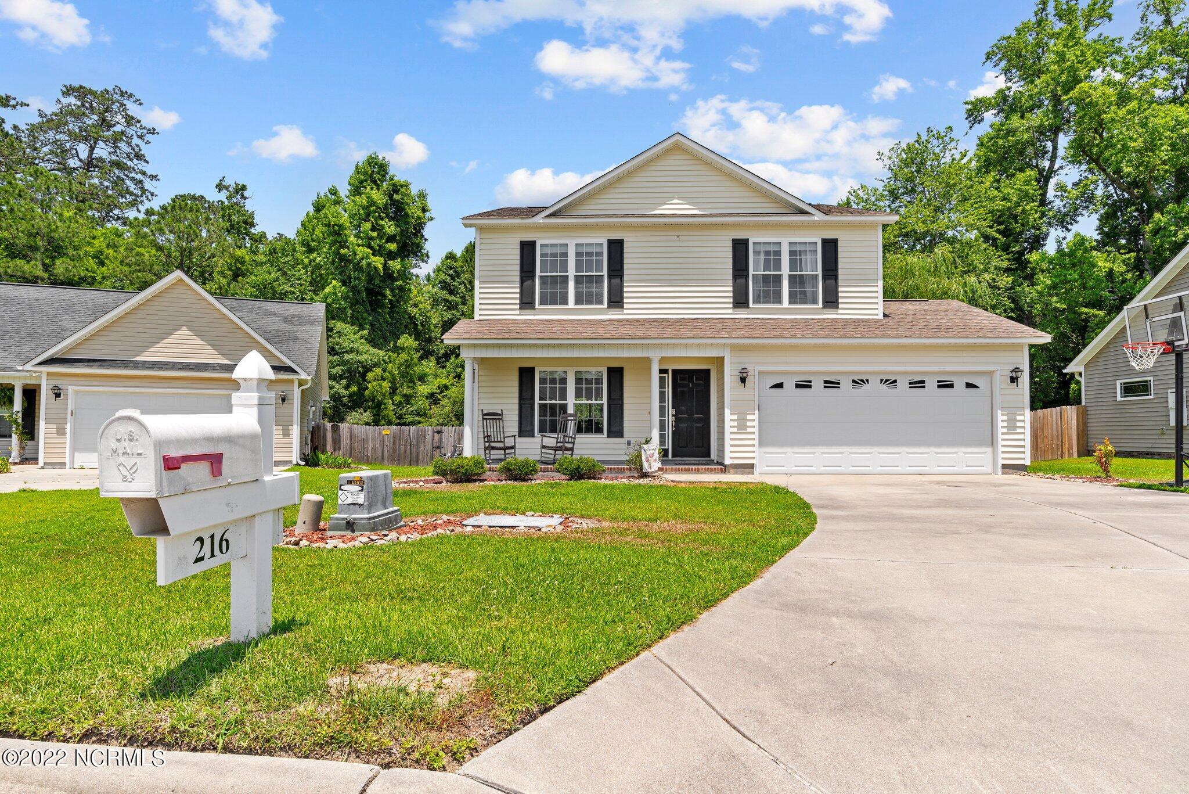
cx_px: 594
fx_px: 595
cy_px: 397
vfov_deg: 67.4
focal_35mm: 18
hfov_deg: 90.0
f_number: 8
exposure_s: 1/320
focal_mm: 18
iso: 100
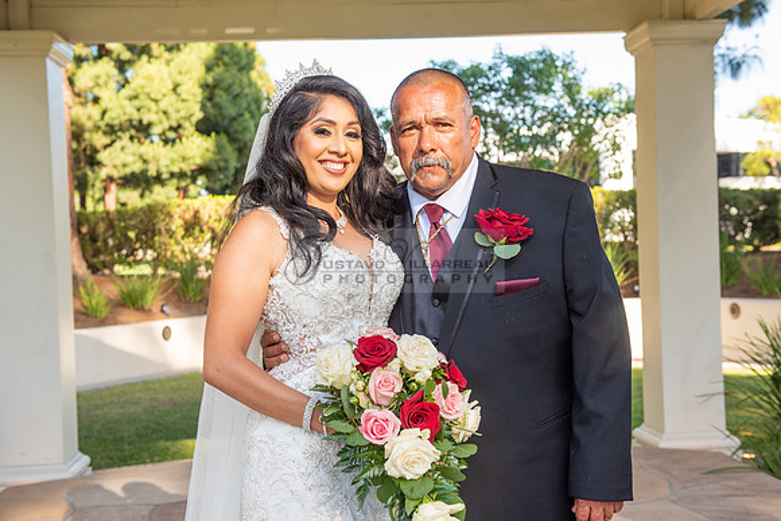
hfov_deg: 39.8
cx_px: 390
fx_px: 1079
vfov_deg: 27.1
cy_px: 260
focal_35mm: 50
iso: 200
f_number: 5.6
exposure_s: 1/160
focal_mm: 48
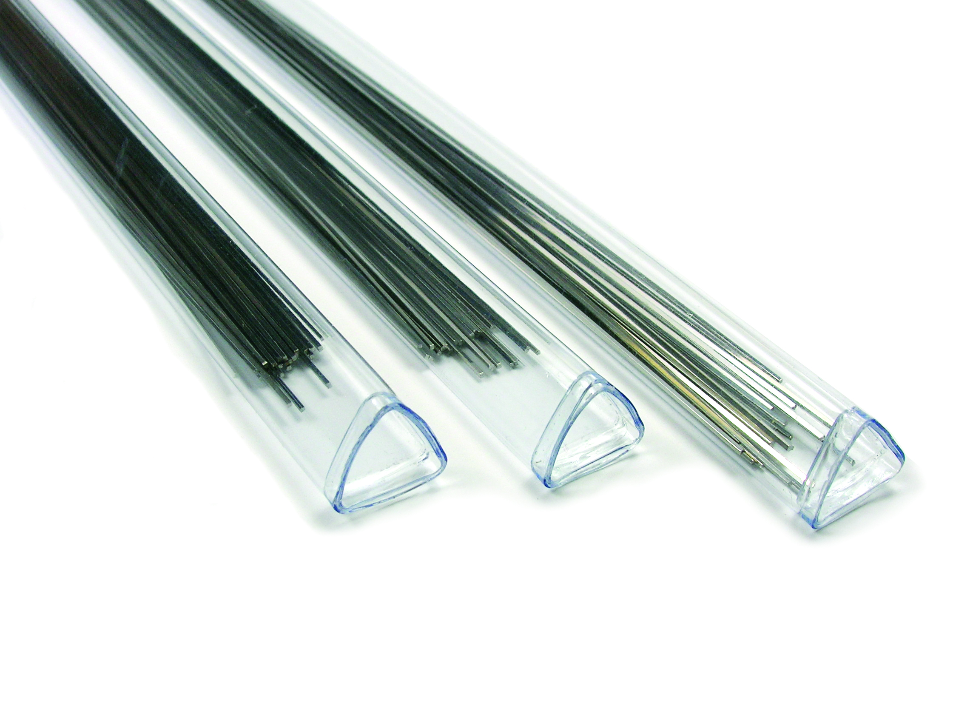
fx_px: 1292
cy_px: 364
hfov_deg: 41.3
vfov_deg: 31.5
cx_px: 486
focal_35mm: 46
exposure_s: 1/88.8
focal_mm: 7.7
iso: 50
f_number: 5.4
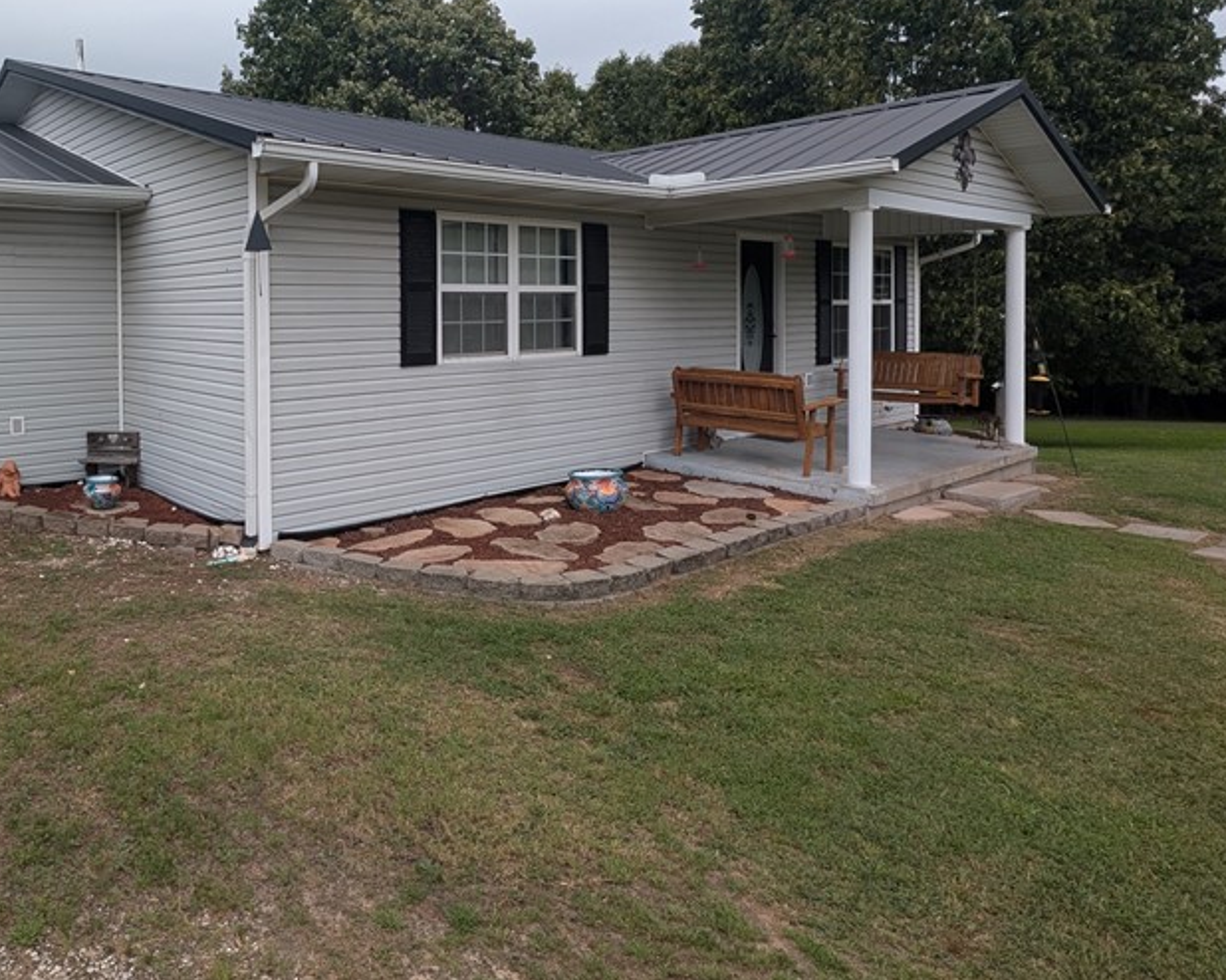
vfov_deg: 63.8
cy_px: 325
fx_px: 762
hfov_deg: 71.4
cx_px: 283
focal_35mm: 21
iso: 49
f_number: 2.2
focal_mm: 1.95
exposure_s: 1/319
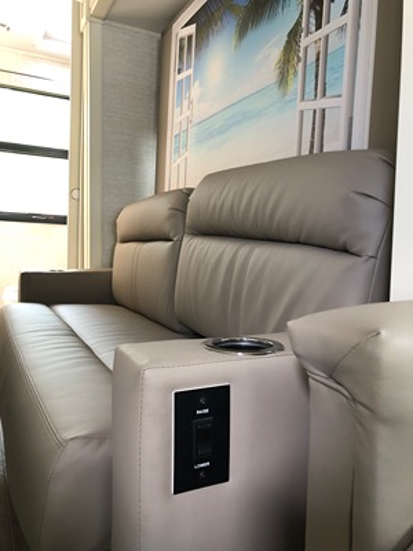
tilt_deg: -1.3
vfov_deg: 63.4
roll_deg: -3.3
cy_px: 276
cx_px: 206
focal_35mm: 28
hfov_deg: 49.7
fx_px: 445
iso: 50
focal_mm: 4
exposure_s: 1/15
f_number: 1.8
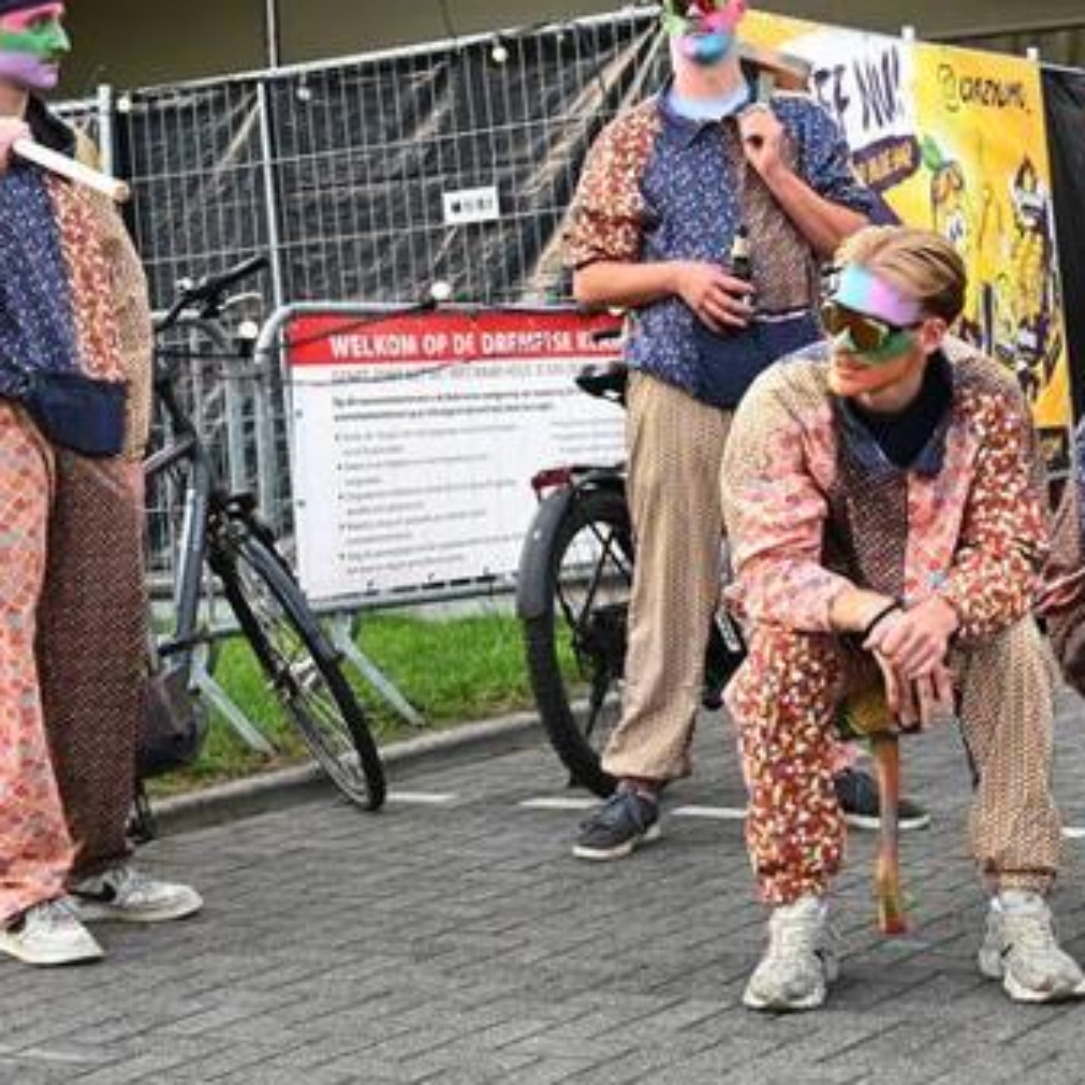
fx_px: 3014
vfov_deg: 20.2
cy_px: 221
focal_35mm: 85
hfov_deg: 20.2
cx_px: 847
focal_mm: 34
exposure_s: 1/250
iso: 1250
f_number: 8
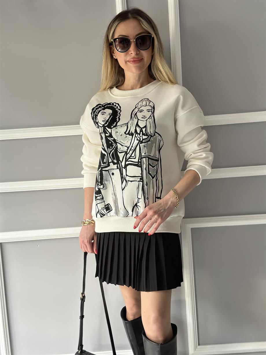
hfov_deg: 30.3
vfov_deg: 39.6
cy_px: 178
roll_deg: +3.5
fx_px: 492
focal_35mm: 48
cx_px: 133
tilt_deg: -7.6
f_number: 1.78
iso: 125
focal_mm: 6.86
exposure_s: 1/64
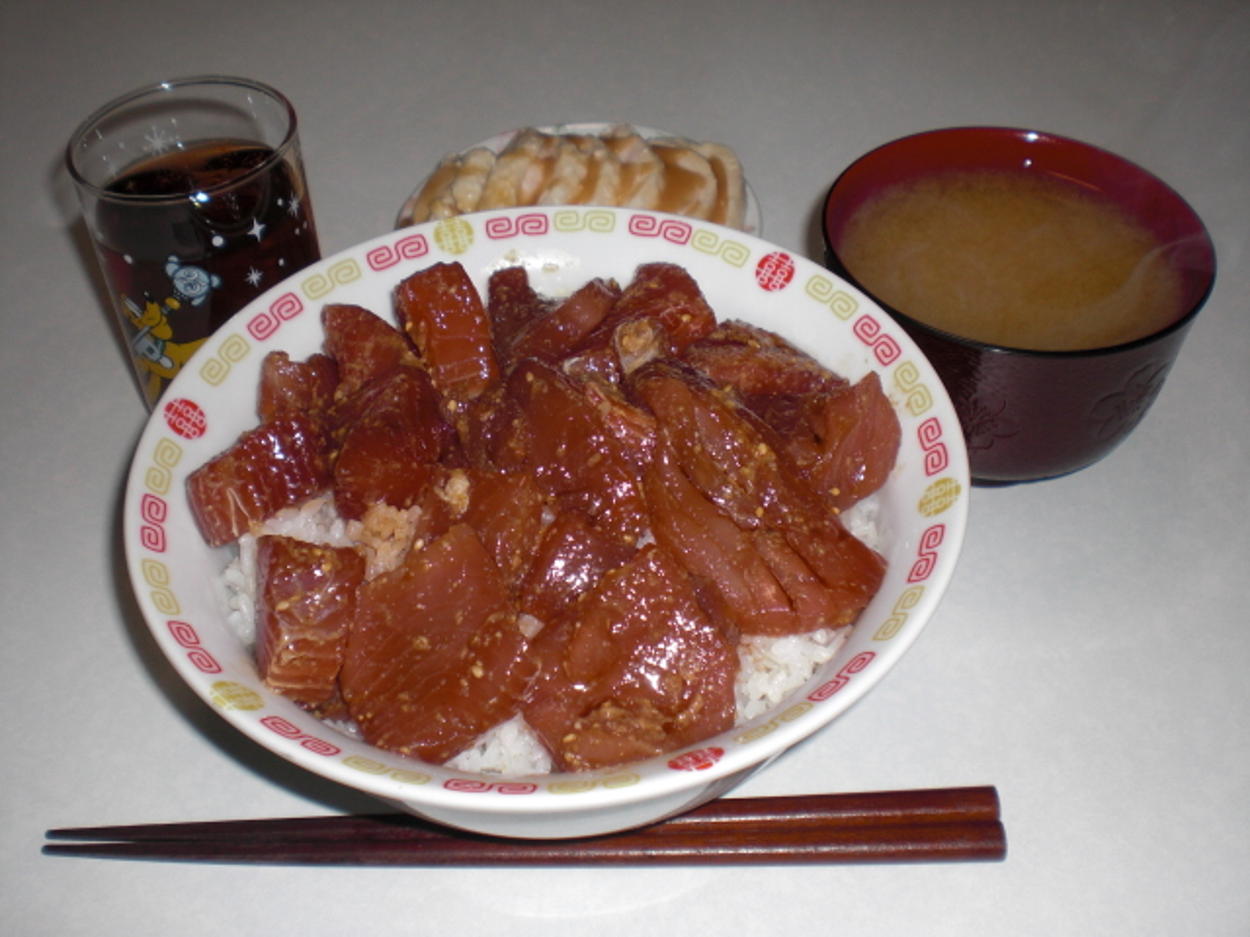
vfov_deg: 37.7
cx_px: 625
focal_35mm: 38
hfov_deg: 49.0
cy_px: 468
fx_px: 1372
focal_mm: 6.3
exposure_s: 1/60
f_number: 3.1
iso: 64
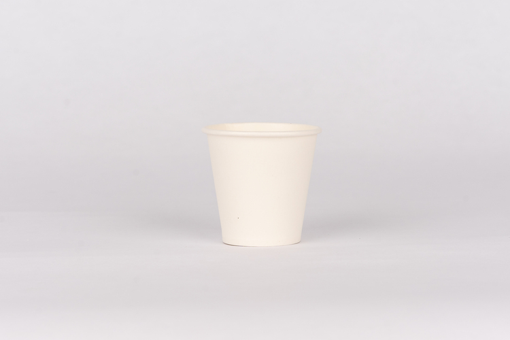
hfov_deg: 19.5
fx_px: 1487
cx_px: 255
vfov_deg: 13.0
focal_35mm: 105
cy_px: 170
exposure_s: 1/100
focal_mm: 70
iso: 320
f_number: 10
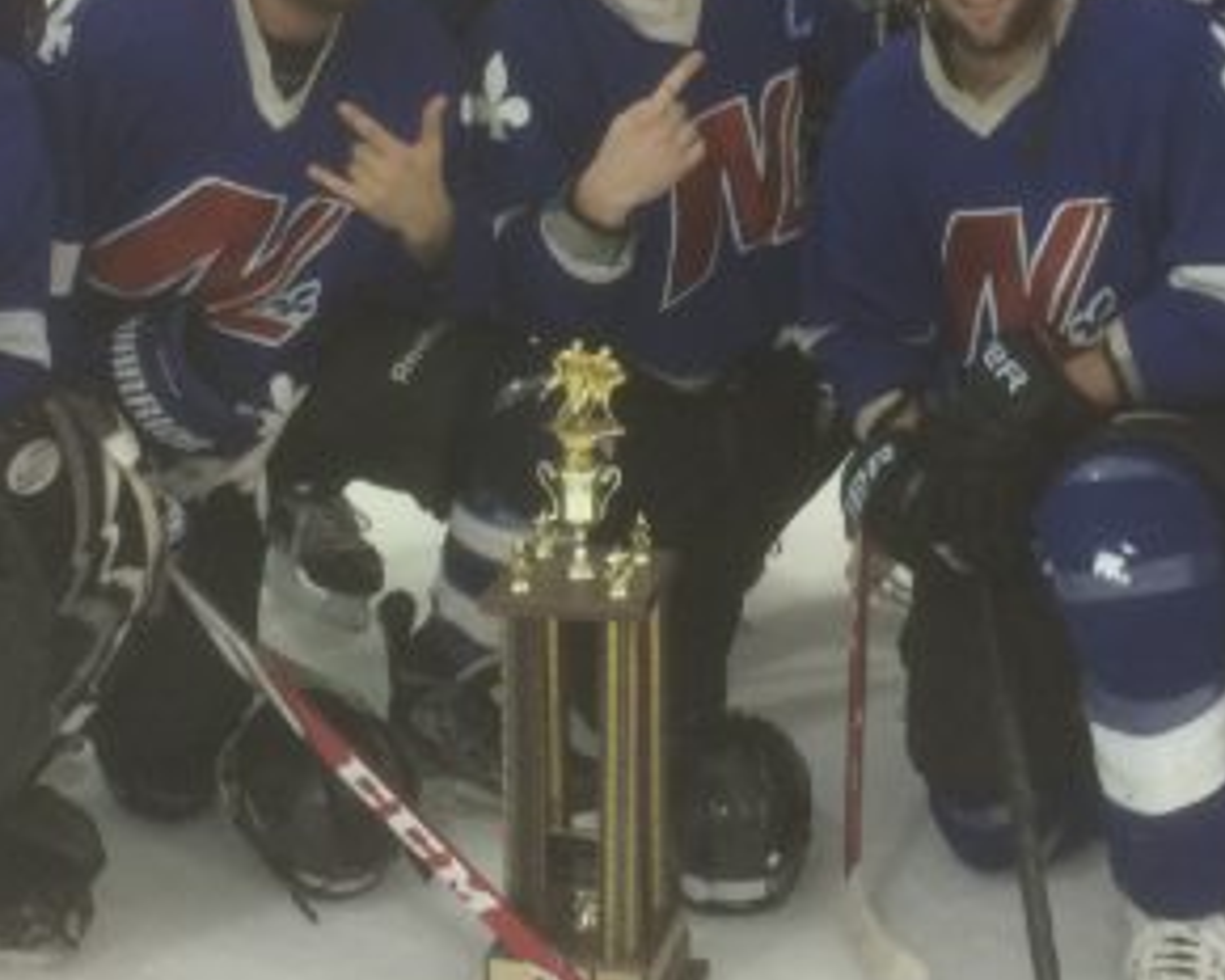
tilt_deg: -13.1
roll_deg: -0.7
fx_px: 2719
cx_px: 727
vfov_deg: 20.1
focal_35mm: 75
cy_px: 148
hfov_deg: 25.3
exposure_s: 1/30
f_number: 2.2
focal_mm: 4.15
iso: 80
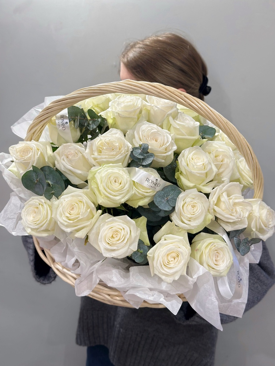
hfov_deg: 30.3
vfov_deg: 39.7
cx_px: 138
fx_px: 508
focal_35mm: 48
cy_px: 183
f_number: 1.78
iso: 80
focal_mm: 6.86
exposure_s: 1/50
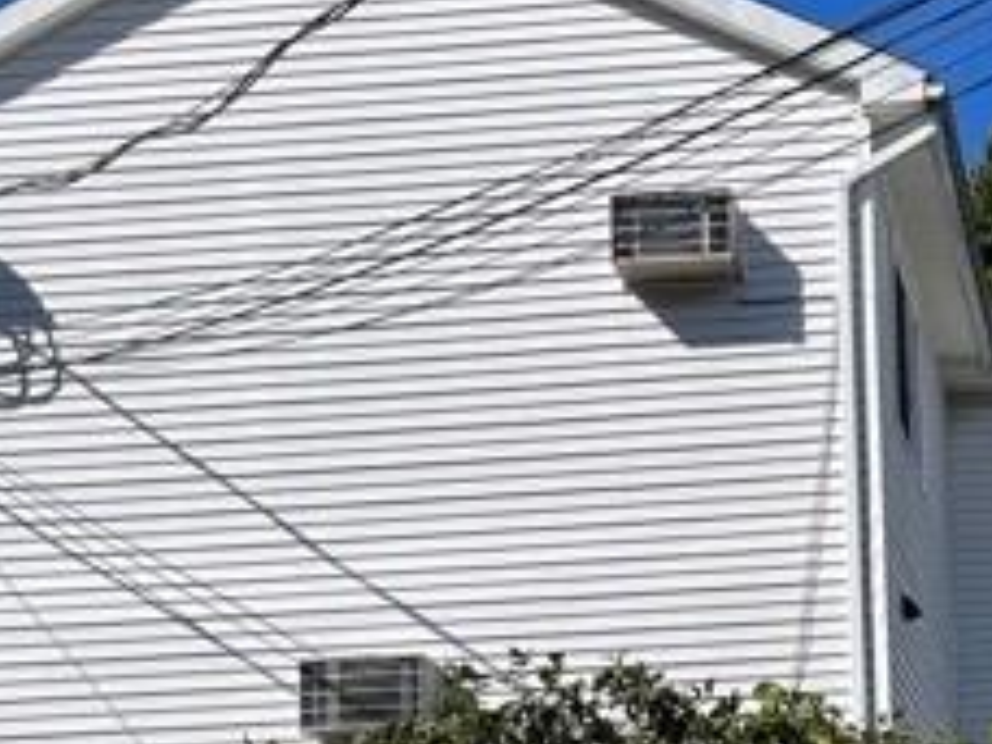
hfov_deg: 25.2
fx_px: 2092
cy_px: 822
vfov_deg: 19.3
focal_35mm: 73
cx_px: 1027
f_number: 1.6
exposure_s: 1/4525
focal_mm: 5.1
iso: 32
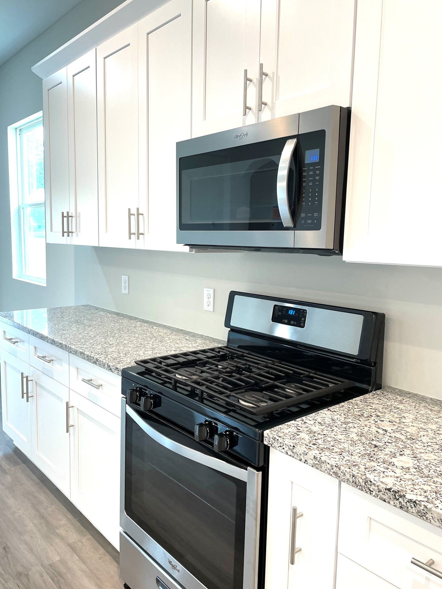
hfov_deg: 51.3
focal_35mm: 27
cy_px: 293
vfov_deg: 65.3
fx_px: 460
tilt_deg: -3.7
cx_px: 215
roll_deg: -0.9
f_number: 1.6
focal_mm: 4.2
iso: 100
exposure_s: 1/60
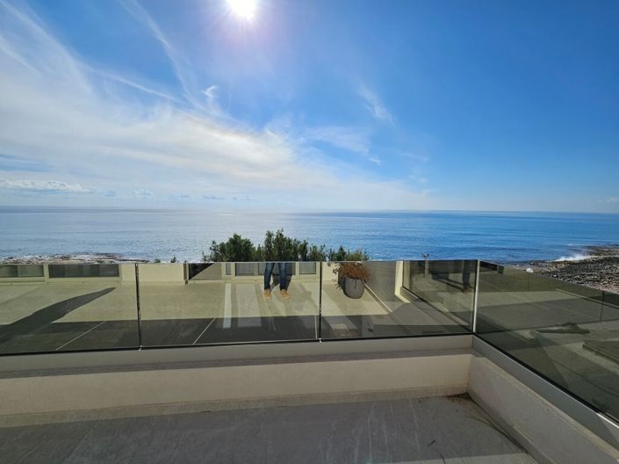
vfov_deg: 89.9
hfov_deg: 106.2
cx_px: 310
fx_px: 232
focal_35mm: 13
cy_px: 232
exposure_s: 1/7122
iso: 50
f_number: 2.2
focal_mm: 2.2
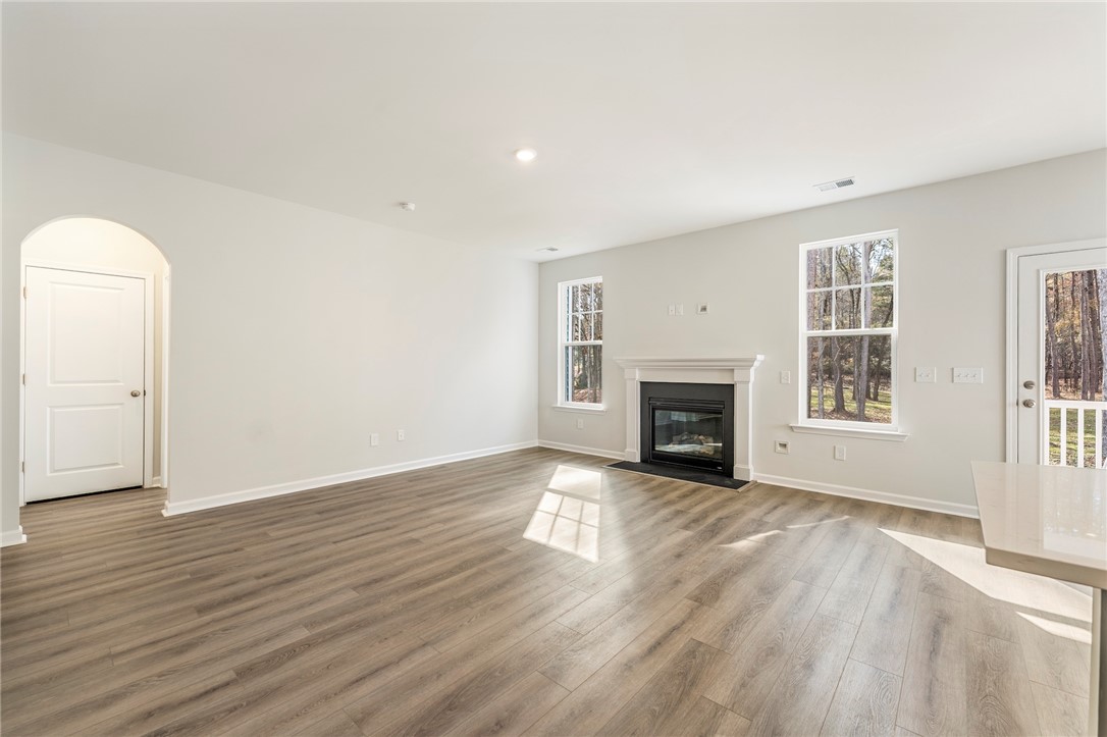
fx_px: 430
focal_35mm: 14
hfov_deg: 104.3
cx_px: 554
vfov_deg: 81.2
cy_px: 368
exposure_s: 1/8
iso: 400
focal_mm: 14
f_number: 6.3
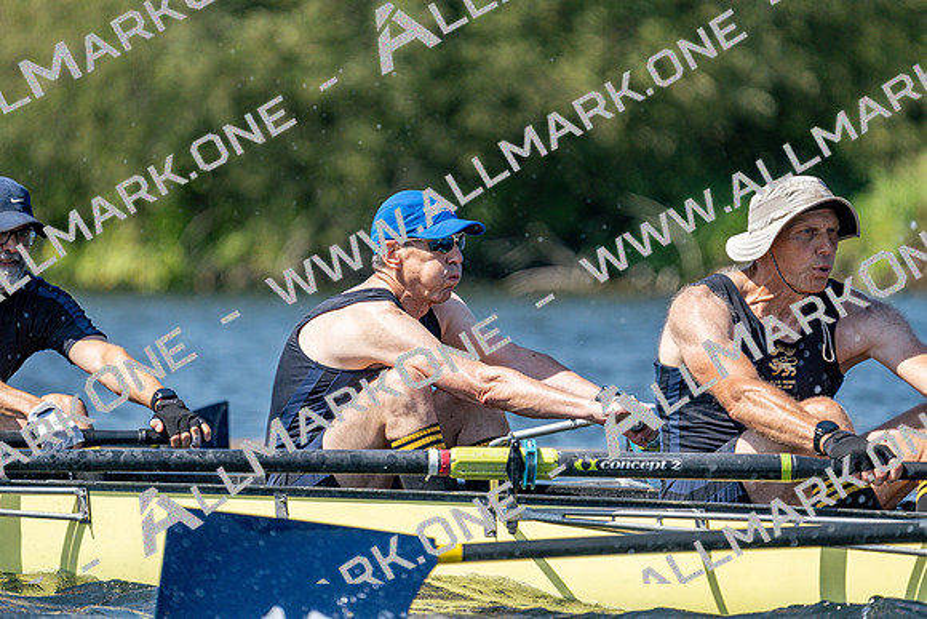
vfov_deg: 3.0
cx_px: 464
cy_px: 310
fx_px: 11924
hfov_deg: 4.5
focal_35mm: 463
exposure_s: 1/2000
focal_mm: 463
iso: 400
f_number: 6.3
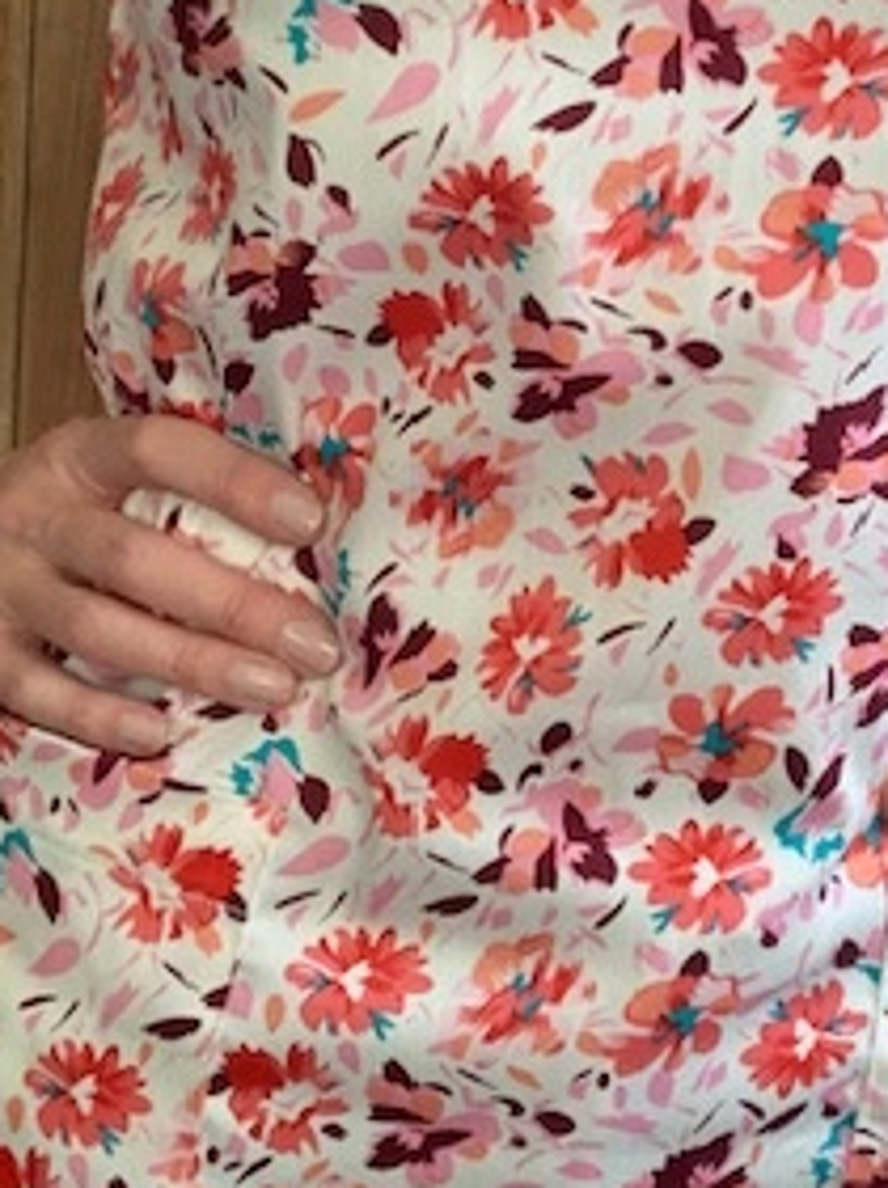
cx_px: 727
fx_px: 2503
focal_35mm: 73
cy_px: 486
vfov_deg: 26.7
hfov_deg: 19.9
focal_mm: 2.87
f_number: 2.2
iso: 64
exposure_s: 1/72
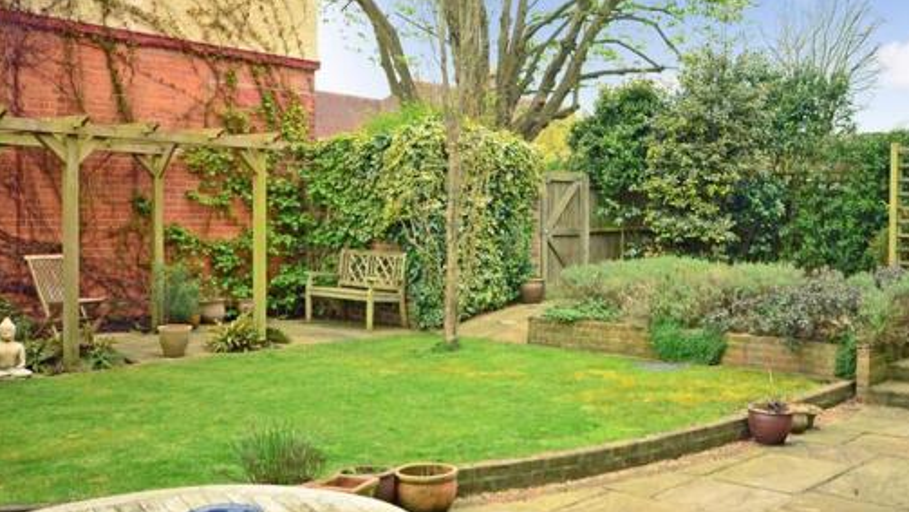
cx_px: 531
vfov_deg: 29.0
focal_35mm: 41
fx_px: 988
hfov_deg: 49.2
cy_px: 218
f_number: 6.3
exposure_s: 1/100
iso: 400
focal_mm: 20
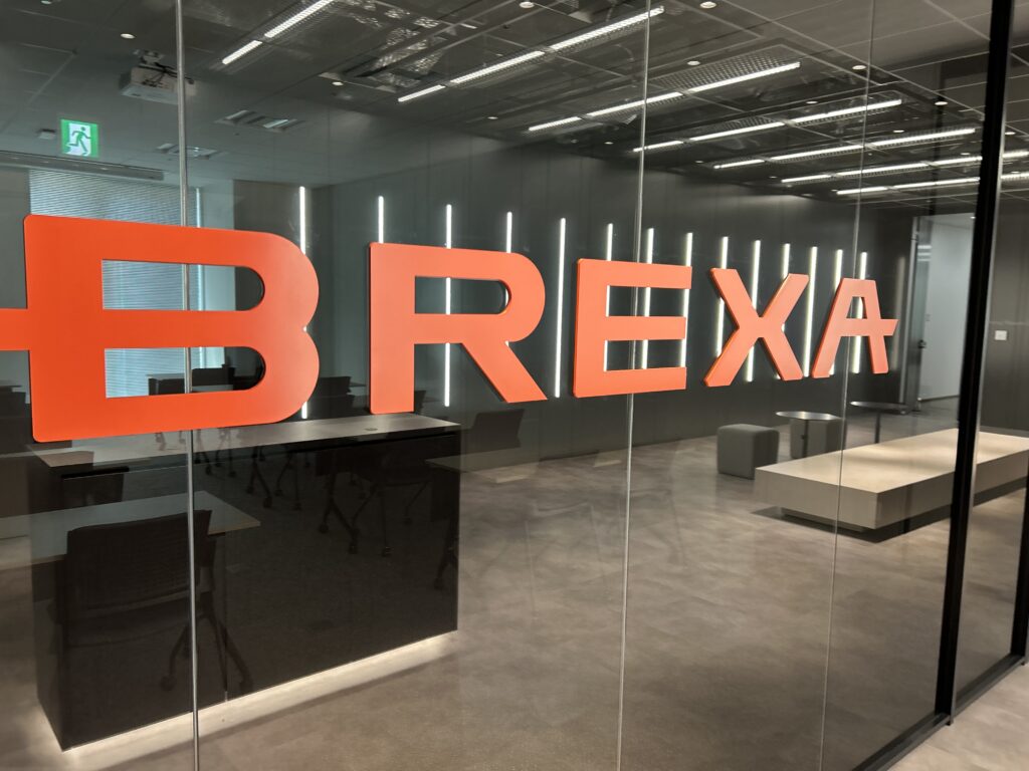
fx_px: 773
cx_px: 514
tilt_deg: -4.6
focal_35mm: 26
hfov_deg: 67.3
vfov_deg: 53.1
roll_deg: +0.0
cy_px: 386
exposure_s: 1/62
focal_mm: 5.7
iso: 125
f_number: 1.5
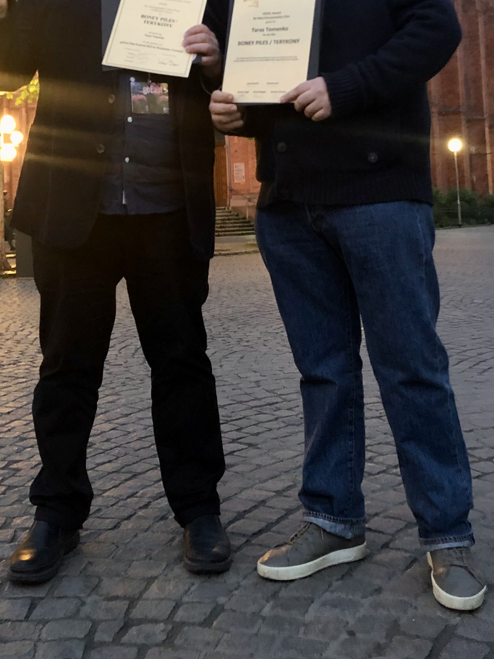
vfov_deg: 40.7
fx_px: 856
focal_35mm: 45
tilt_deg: +6.1
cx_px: 230
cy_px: 156
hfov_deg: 32.2
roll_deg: +3.0
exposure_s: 1/4
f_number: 1.8
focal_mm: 4
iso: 125
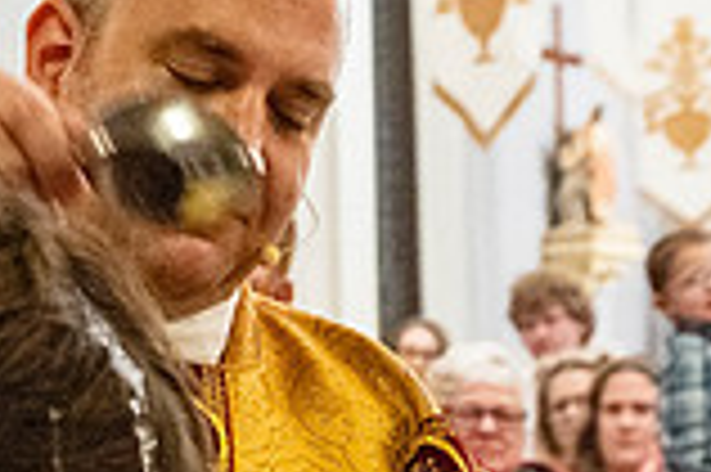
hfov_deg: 10.5
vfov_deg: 6.9
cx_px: 112
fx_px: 3847
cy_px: 739
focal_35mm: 195
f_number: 5.6
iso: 5000
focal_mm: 53
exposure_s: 1/60
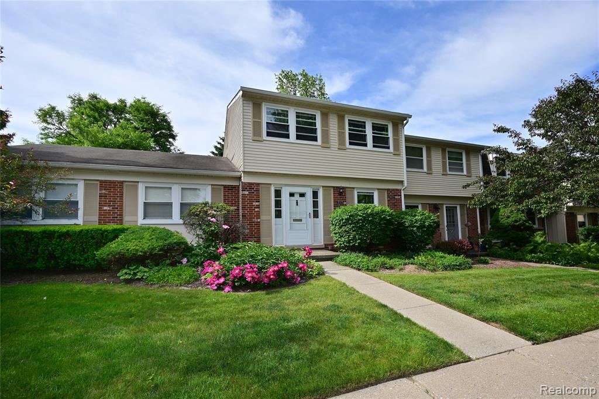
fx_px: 233
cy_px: 200
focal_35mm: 14
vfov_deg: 81.2
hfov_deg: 104.3
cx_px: 300
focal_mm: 14
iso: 110
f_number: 10
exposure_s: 1/200
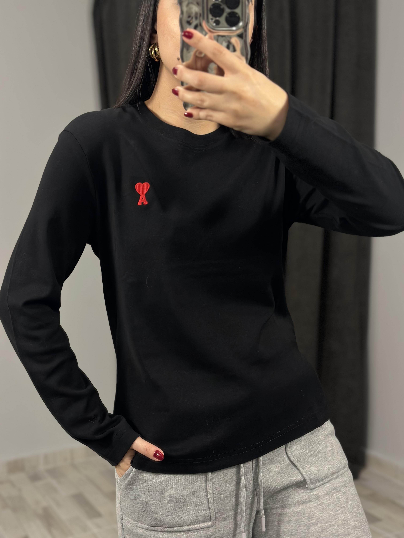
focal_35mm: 48
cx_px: 202
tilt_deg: -32.5
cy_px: 269
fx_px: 747
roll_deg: +2.4
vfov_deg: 39.7
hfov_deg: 30.3
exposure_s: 1/100
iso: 80
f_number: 1.78
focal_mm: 6.86
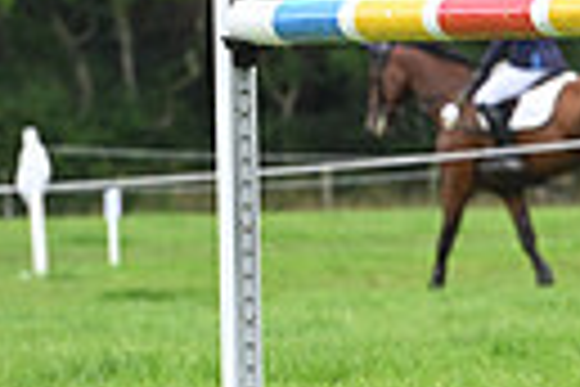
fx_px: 11567
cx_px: 1191
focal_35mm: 718
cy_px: -155
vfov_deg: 1.9
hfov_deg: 2.9
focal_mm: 160
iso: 2000
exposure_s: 1/1250
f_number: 5.6
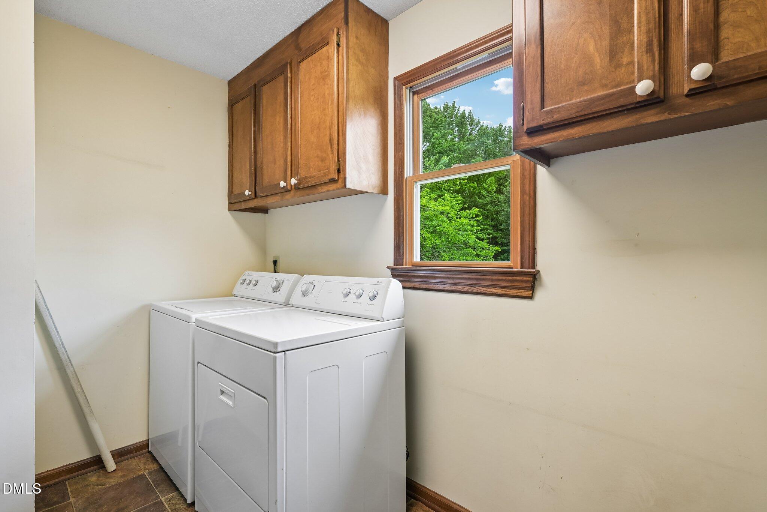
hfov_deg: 95.0
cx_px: 384
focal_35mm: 16
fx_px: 351
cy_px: 256
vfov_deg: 72.0
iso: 110
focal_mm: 16.5
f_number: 8
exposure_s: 1/15
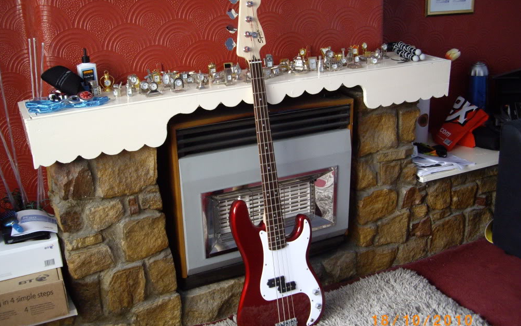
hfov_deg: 48.2
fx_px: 582
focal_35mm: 41
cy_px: 167
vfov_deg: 31.3
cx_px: 262
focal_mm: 7.9
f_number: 2.8
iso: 400
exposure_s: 1/6
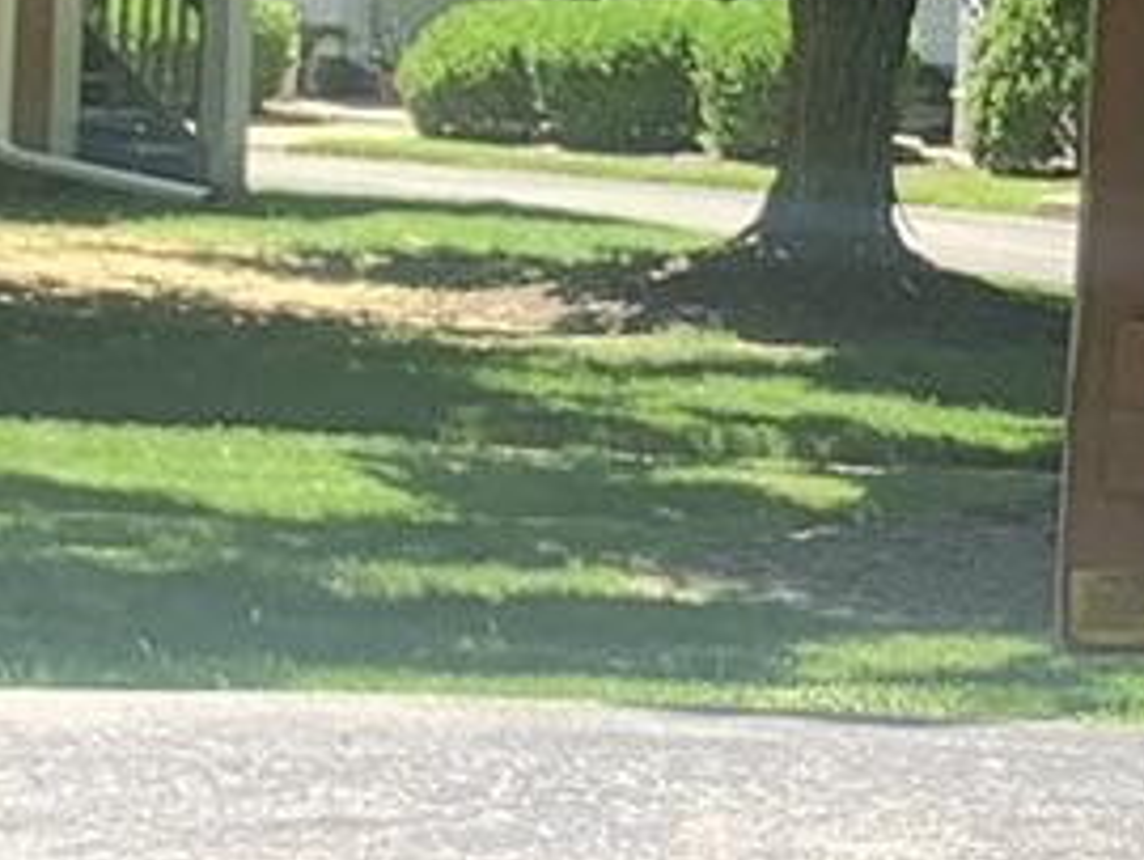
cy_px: 407
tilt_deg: -4.2
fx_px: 6516
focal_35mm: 197
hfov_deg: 9.9
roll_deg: -2.9
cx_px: 1415
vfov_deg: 7.6
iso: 25
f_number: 1.8
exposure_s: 1/314
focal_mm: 4.25
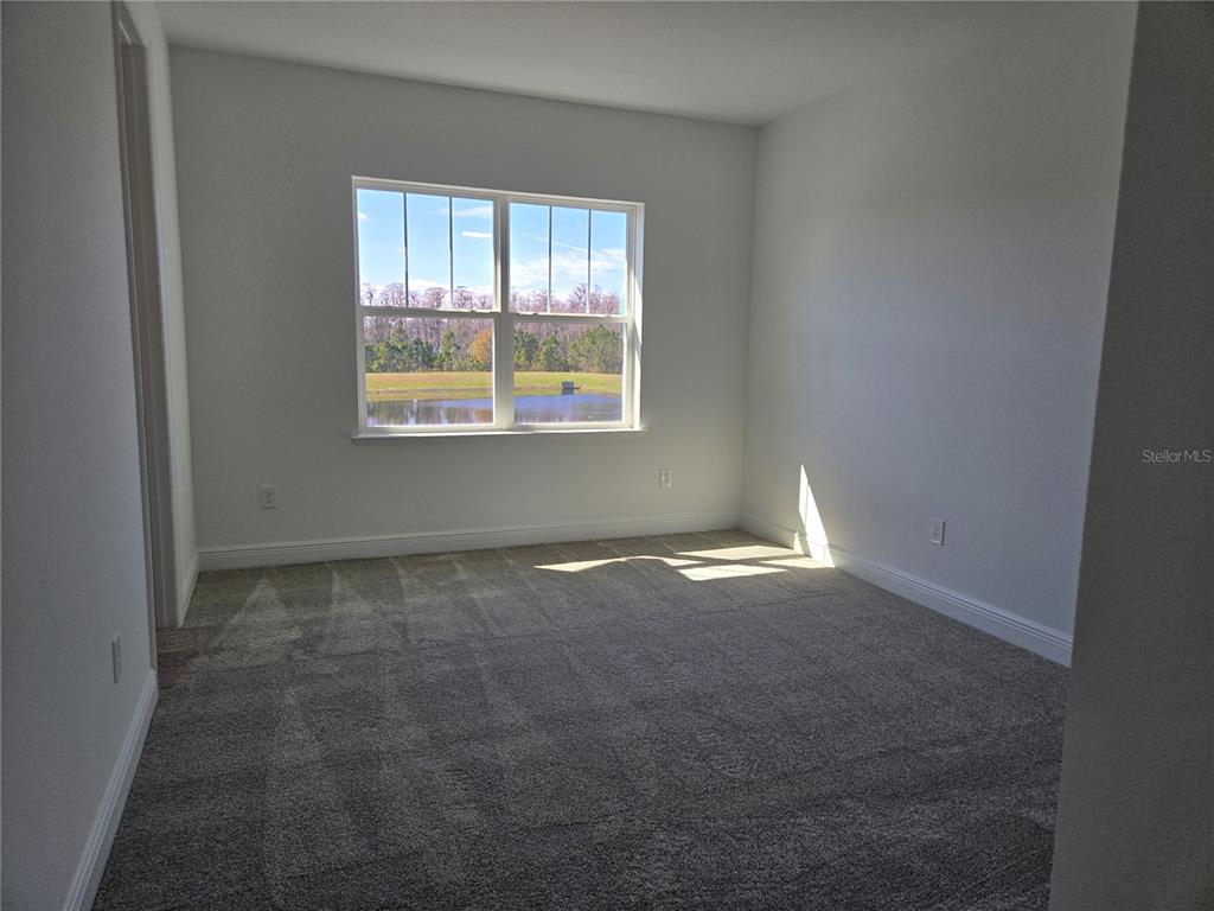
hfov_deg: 73.9
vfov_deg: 58.9
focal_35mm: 23
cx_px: 607
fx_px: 807
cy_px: 456
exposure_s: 1/1395
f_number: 1.8
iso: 80
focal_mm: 5.4
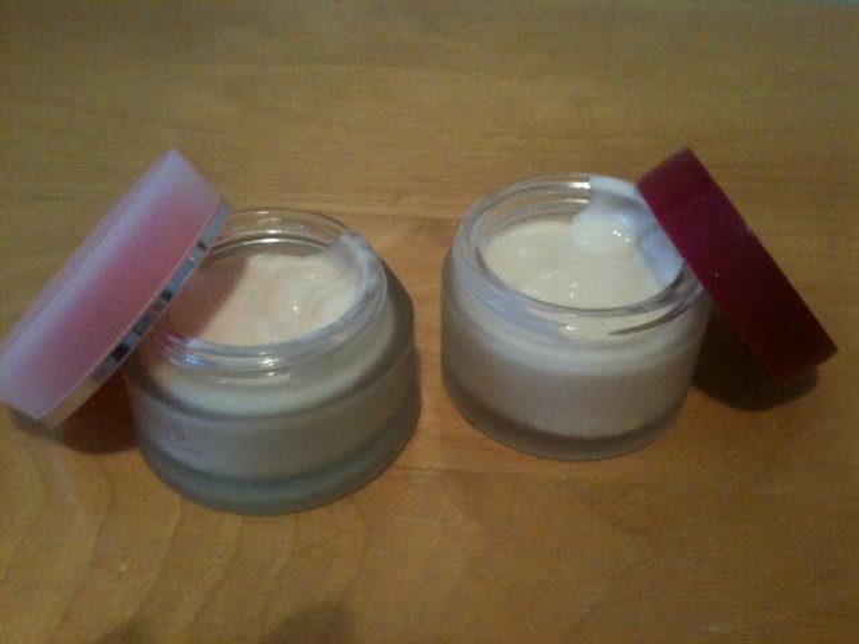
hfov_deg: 52.6
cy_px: 322
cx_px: 430
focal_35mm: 35
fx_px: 869
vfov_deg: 40.7
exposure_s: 1/15
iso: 320
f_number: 2.8
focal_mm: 3.85
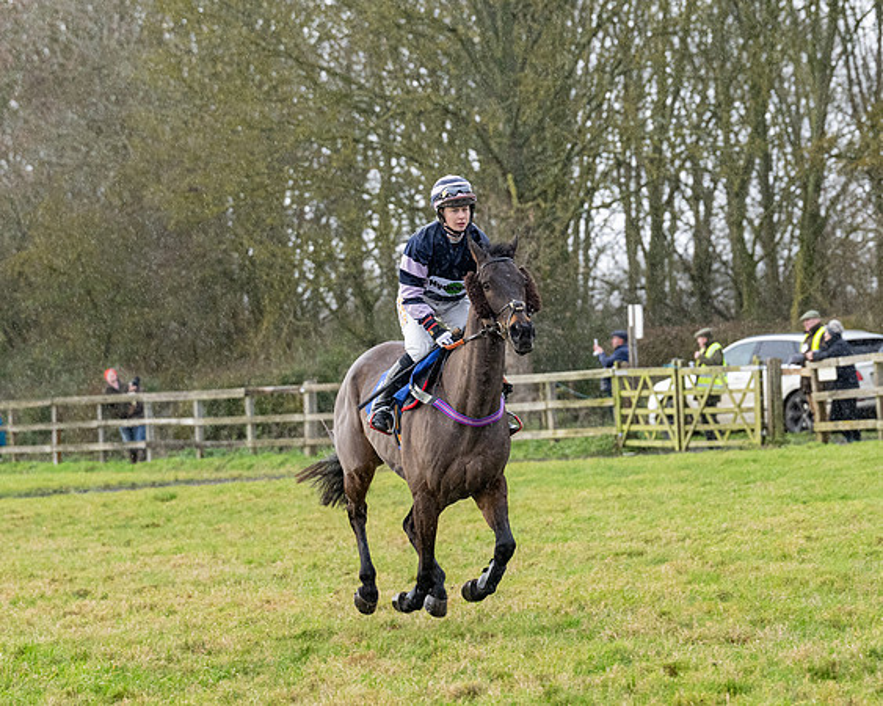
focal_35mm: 194
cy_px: 353
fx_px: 5063
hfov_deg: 10.0
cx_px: 457
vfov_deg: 8.0
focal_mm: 115
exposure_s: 1/400
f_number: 4
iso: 1600
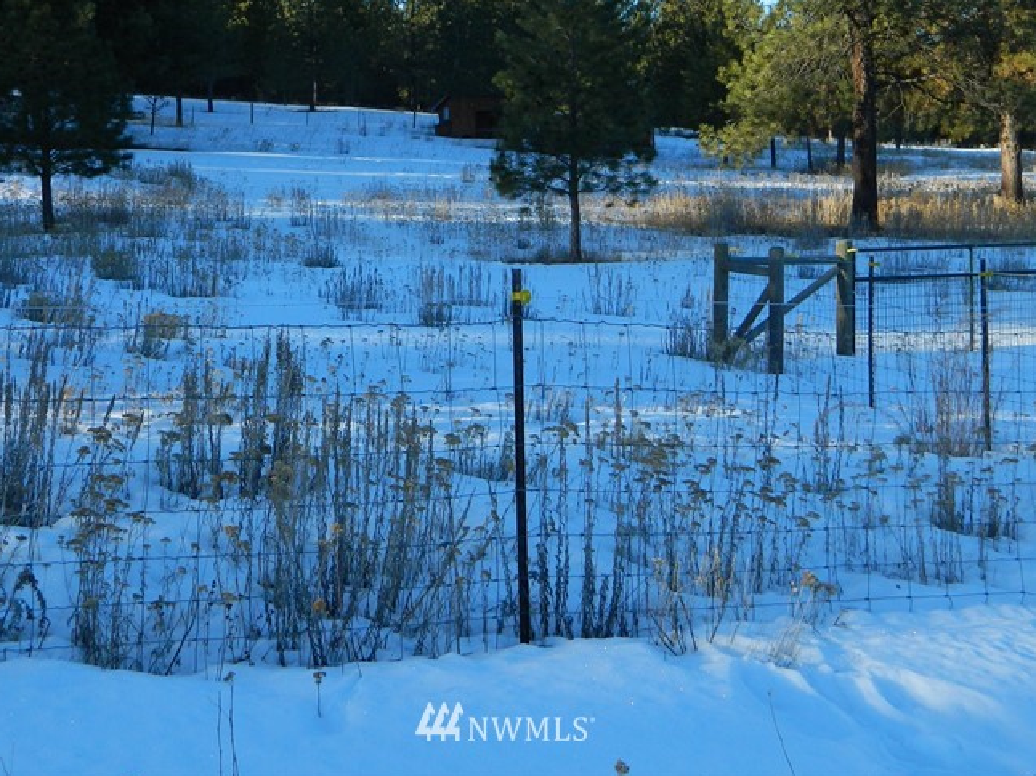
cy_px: 167
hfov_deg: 29.8
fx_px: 1945
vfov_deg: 22.3
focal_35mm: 65
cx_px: 505
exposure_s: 1/500
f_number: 3.5
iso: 80
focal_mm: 7.3
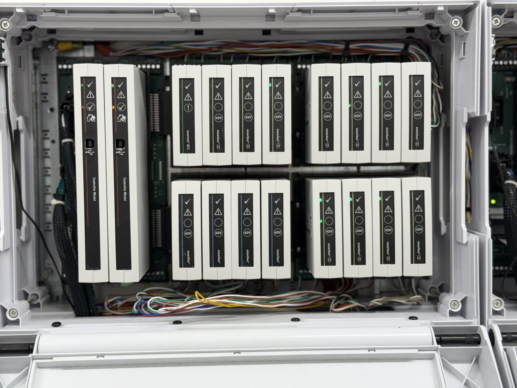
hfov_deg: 39.7
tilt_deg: -2.2
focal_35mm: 48
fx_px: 717
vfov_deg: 30.3
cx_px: 258
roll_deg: +1.1
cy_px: 194
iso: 80
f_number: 1.78
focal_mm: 6.76
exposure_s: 1/100
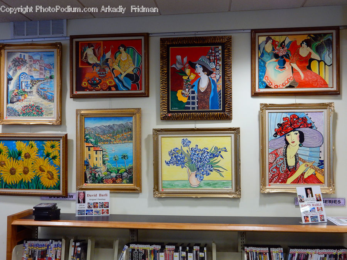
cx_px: 174
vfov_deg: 39.7
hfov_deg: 51.4
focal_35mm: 36
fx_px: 361
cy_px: 130
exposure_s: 1/30
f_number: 4
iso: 200
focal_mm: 6.4
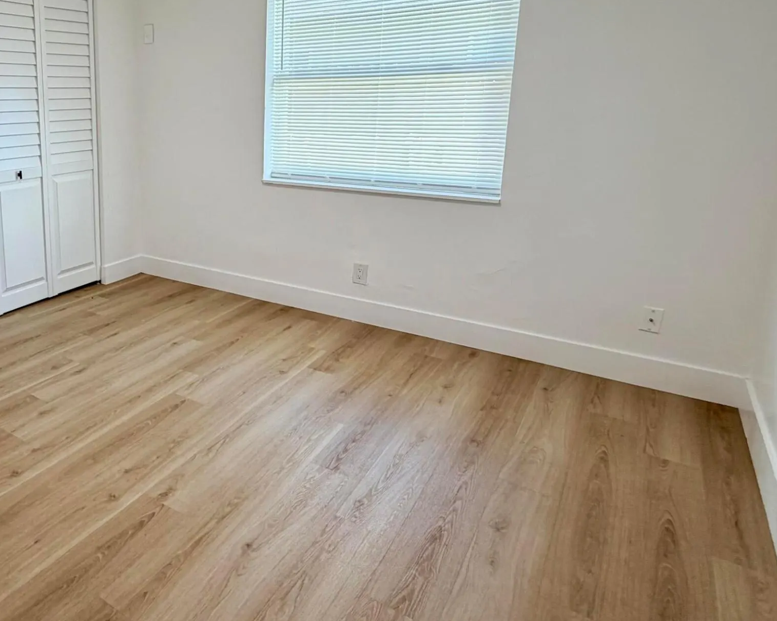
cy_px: 223
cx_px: 156
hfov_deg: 60.7
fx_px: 598
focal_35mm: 26
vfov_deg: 54.1
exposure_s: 1/121
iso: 64
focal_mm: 2.22
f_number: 2.2
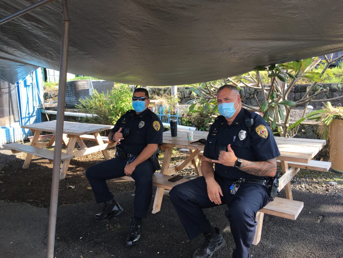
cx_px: 172
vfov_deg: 48.2
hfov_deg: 61.7
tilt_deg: -7.2
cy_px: 129
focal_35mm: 29
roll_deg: +1.0
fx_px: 287
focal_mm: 4.15
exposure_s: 1/173
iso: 25
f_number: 2.2
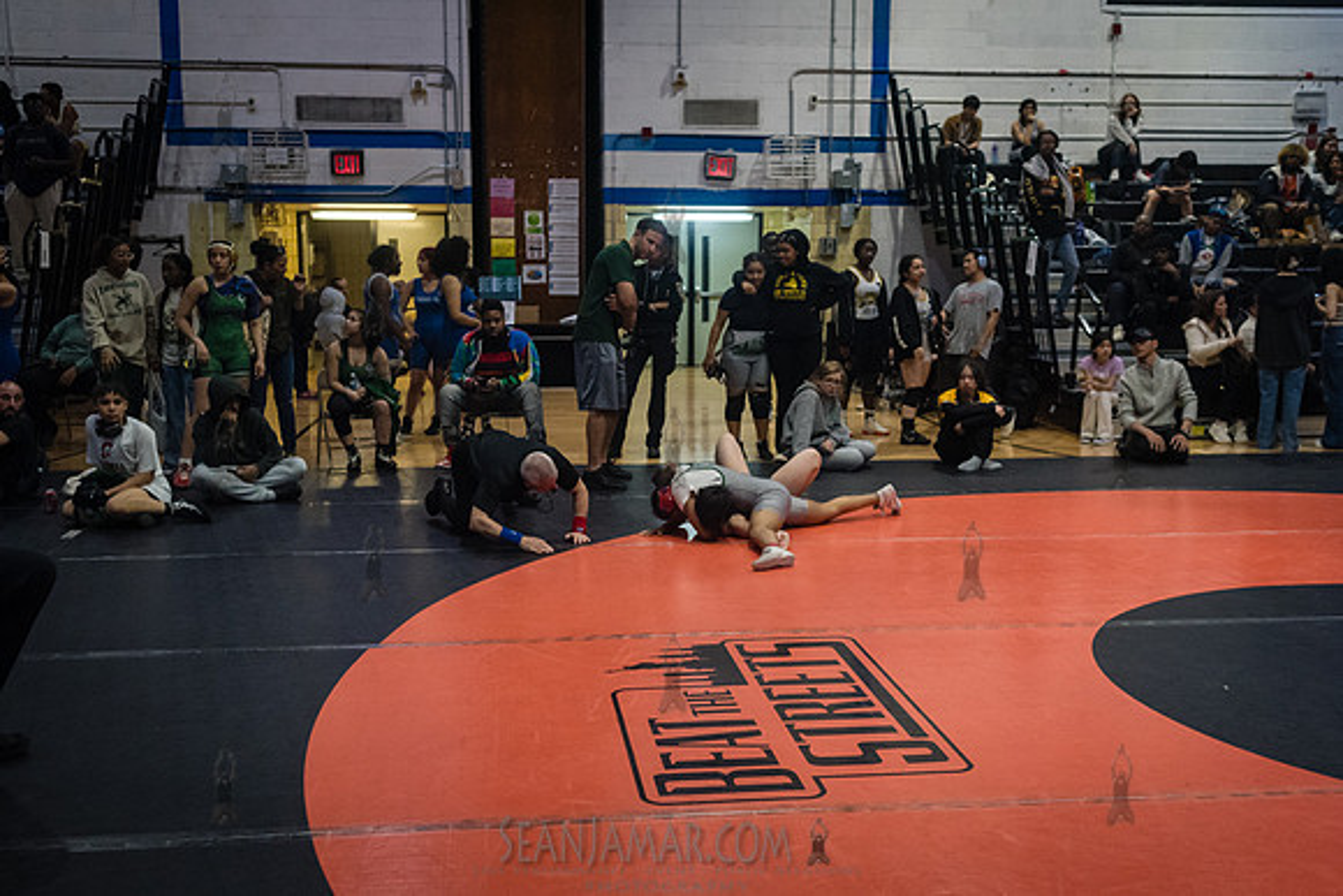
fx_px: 1442
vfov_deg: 34.5
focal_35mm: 39
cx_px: 677
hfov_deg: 50.0
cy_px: 474
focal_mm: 35
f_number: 3.2
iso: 5000
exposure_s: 1/1000
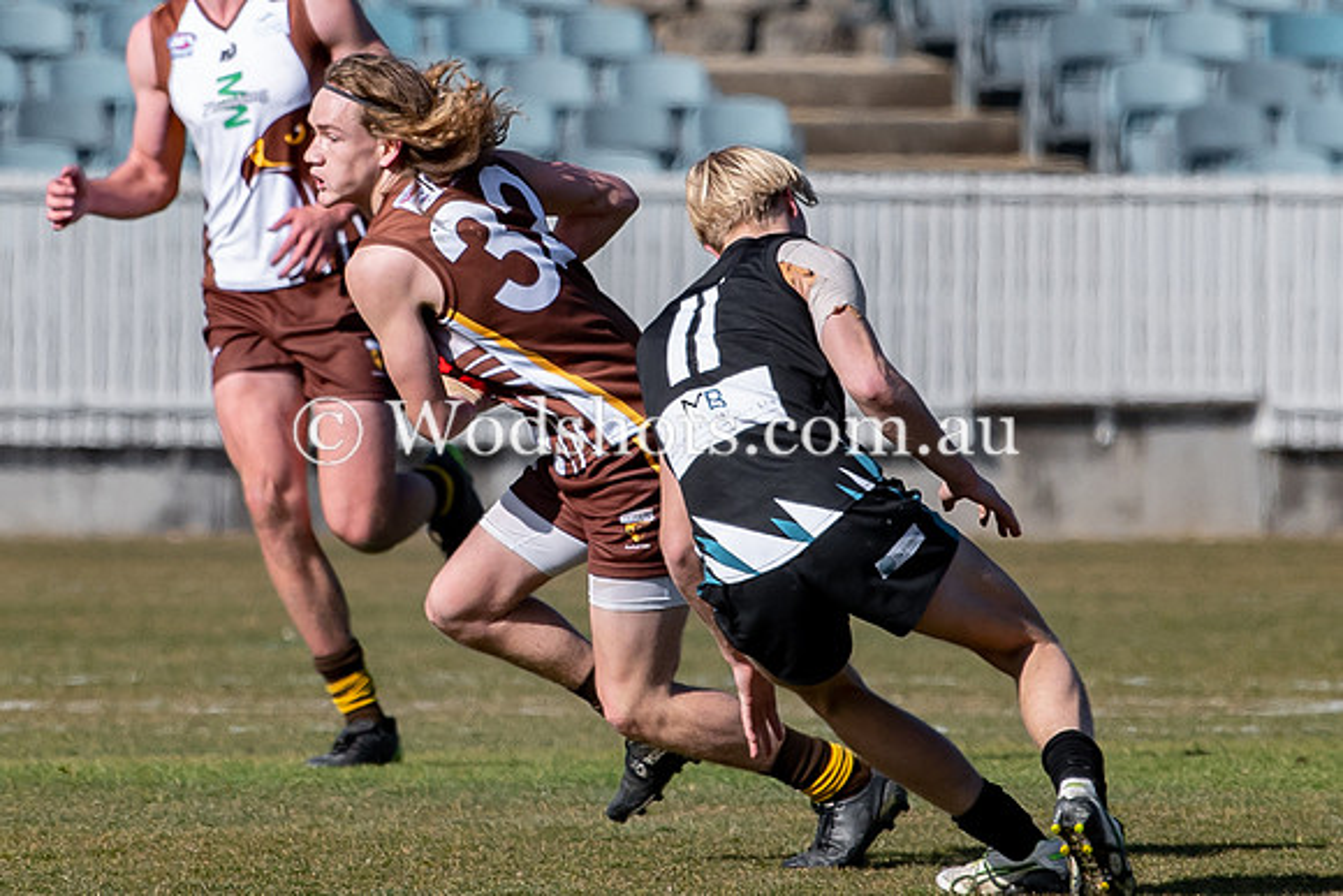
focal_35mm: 1091
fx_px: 40705
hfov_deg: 1.9
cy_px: 284
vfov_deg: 1.3
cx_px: 531
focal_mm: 200
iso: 140
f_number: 4
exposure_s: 1/2000
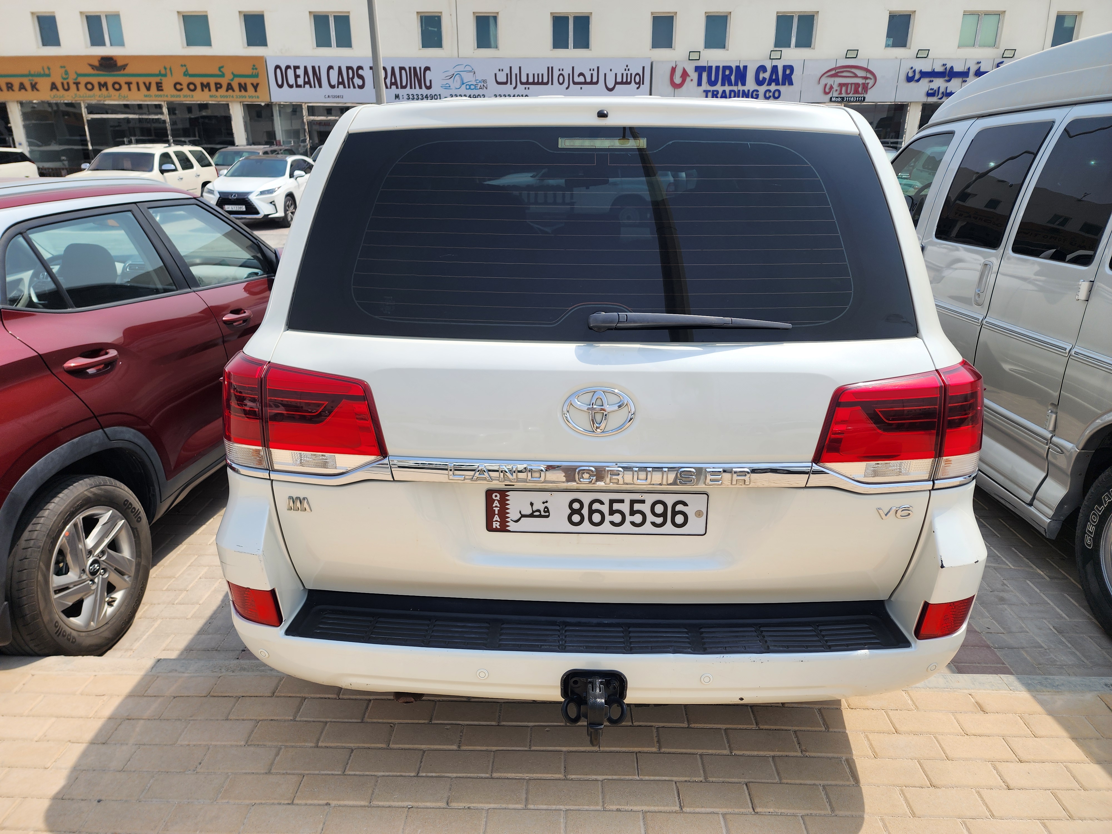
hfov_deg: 73.9
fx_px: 739
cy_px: 417
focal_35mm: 23
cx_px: 556
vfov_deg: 58.9
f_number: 1.8
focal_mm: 6.4
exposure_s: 1/1135
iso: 12
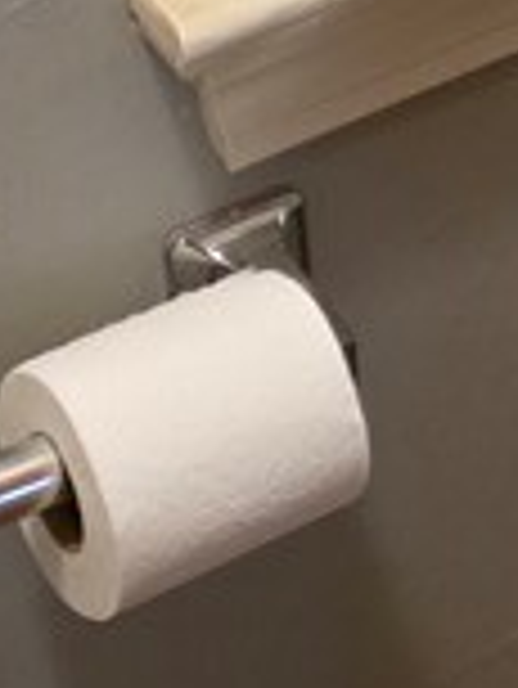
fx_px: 3068
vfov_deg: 12.1
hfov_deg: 9.4
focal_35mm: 154
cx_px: 734
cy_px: -405
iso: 1600
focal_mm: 6.3
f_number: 1.7
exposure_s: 1/120
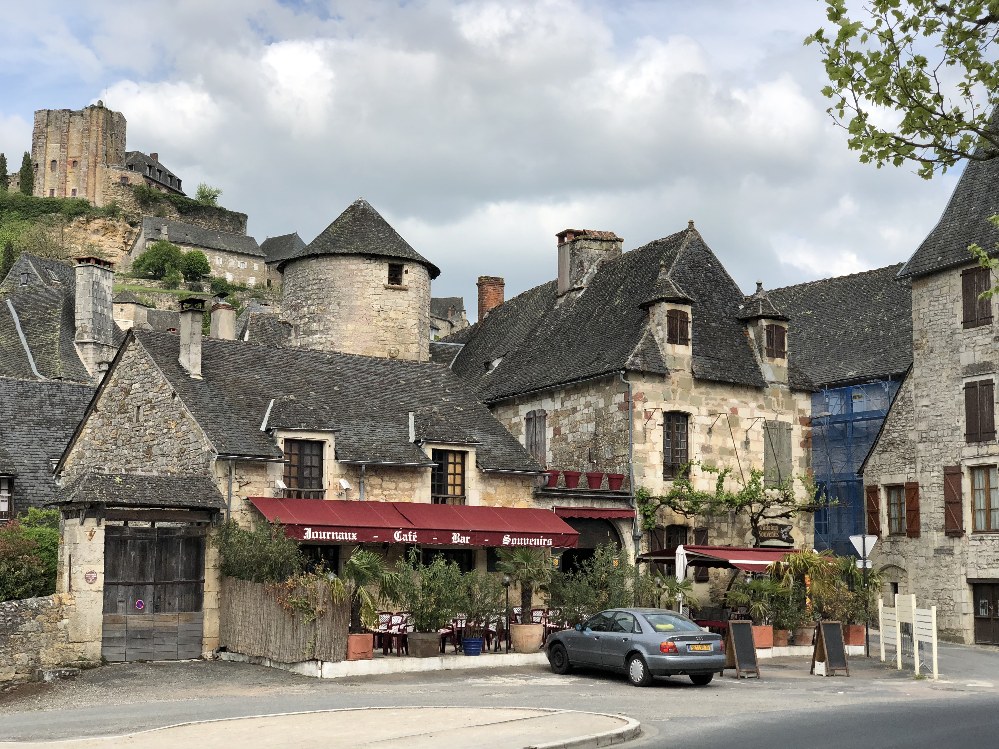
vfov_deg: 28.0
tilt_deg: +8.8
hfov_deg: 36.8
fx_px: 1501
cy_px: 374
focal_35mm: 52
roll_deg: +0.3
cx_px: 500
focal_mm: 6
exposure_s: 1/1021
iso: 16
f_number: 2.4
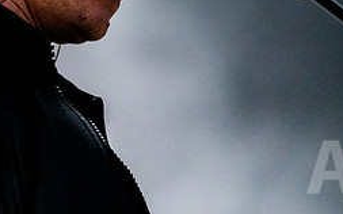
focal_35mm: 495
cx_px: 102
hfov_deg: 4.2
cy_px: 6
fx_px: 4626
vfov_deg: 2.7
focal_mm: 200
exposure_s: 1/400
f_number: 2.8
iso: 4000
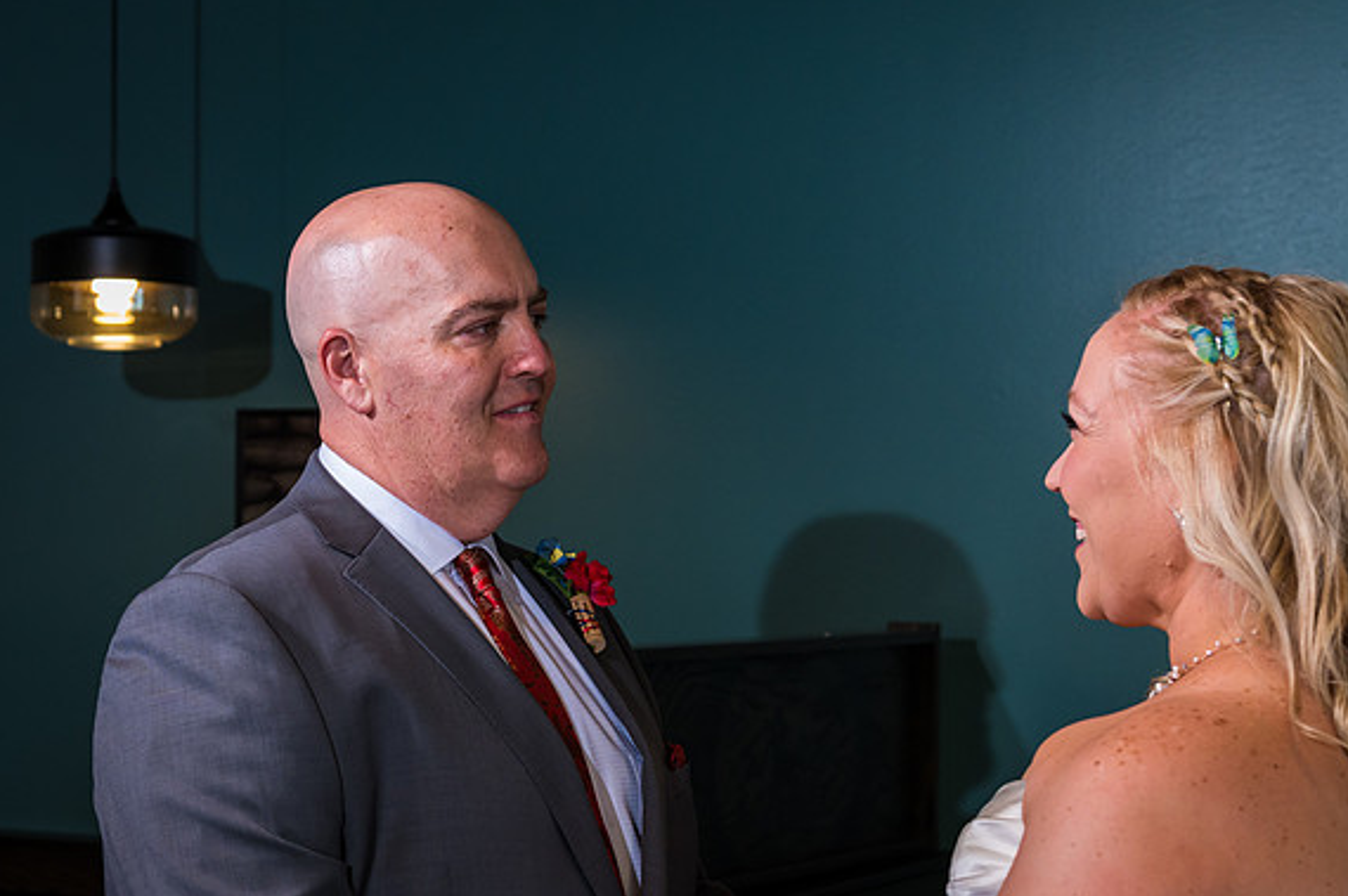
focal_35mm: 86
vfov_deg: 15.9
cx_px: 487
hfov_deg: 23.6
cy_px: 504
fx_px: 3217
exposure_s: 1/250
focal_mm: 62
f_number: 5.6
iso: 1600
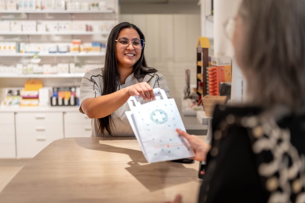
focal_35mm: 35
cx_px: 152
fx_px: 297
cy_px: 102
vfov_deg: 37.9
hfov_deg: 54.4
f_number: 1.4
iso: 250
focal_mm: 35
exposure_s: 1/250
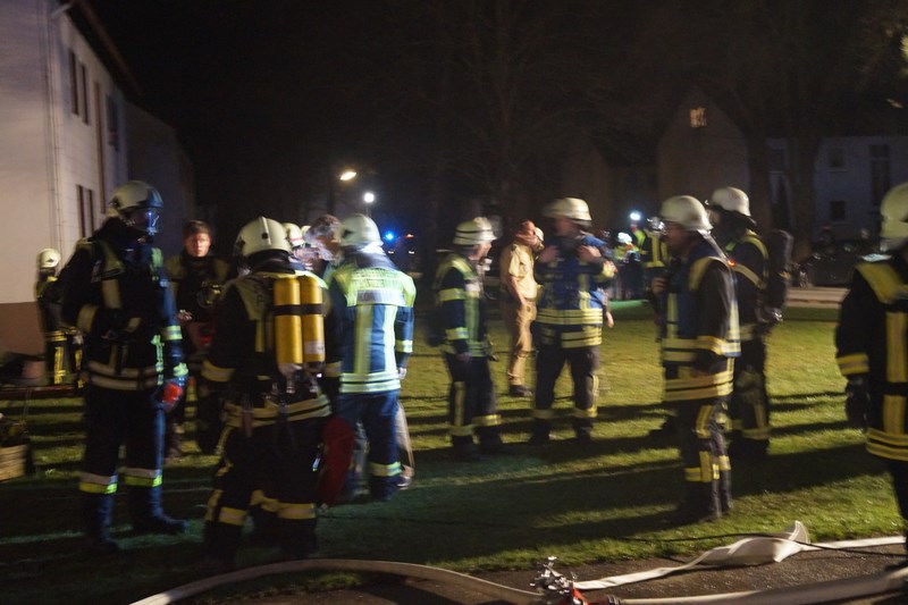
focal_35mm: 45
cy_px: 302
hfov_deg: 43.6
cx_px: 454
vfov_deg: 29.9
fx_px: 1135
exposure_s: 1/5
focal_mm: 30
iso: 3200
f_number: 4.5
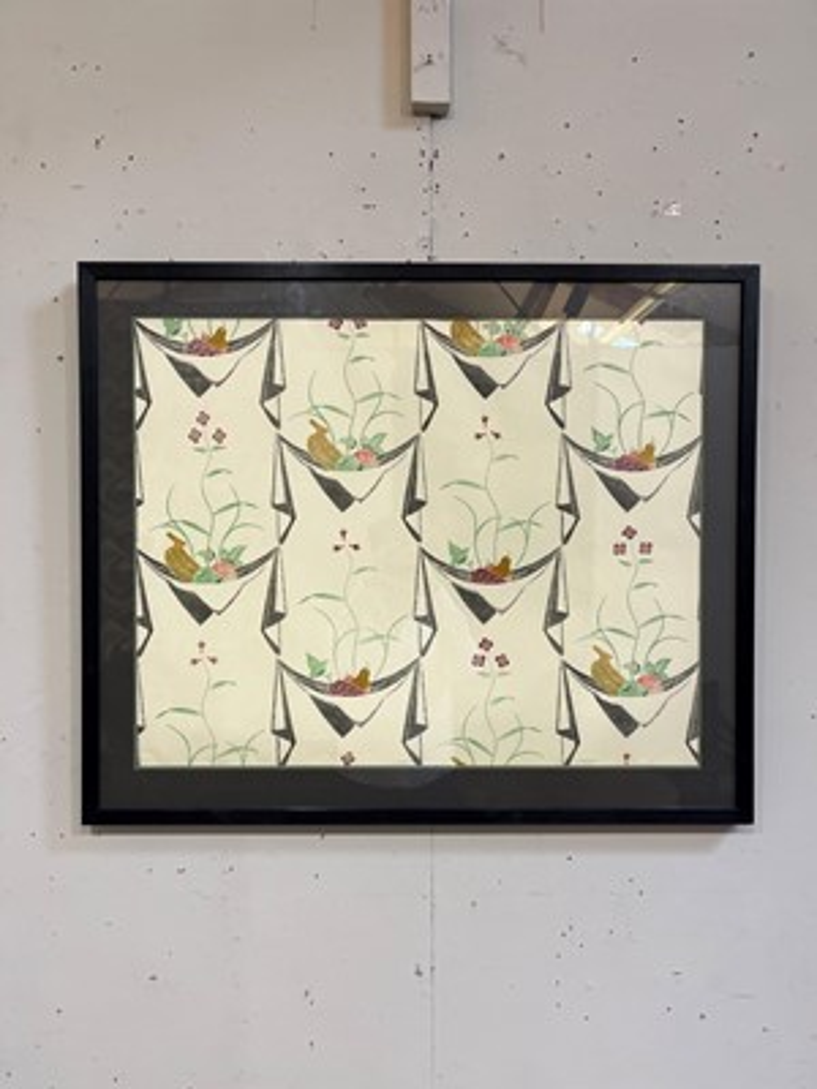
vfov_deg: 67.3
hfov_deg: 53.1
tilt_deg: -0.9
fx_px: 818
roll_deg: +0.5
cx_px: 408
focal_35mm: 26
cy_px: 544
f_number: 1.6
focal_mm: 5.1
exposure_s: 1/100
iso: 100
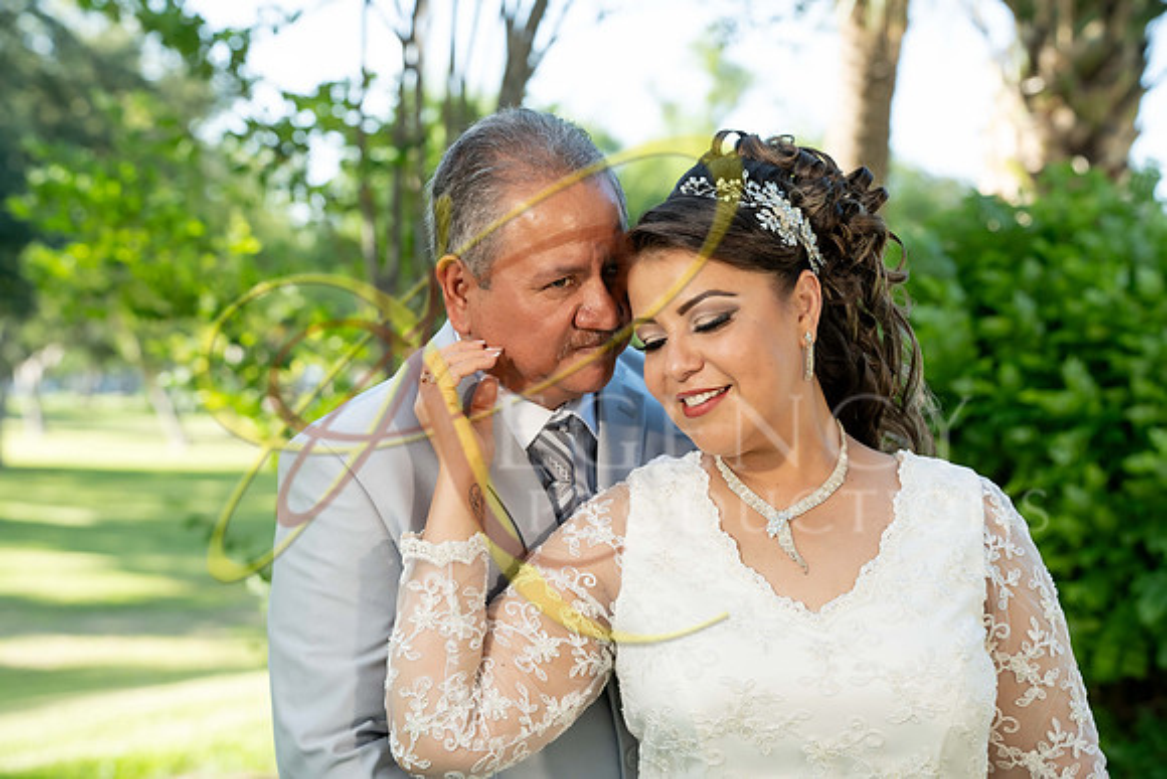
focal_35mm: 65
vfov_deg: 20.9
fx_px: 2107
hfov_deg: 31.0
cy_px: 390
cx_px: 584
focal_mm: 65
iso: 500
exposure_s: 1/500
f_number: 4
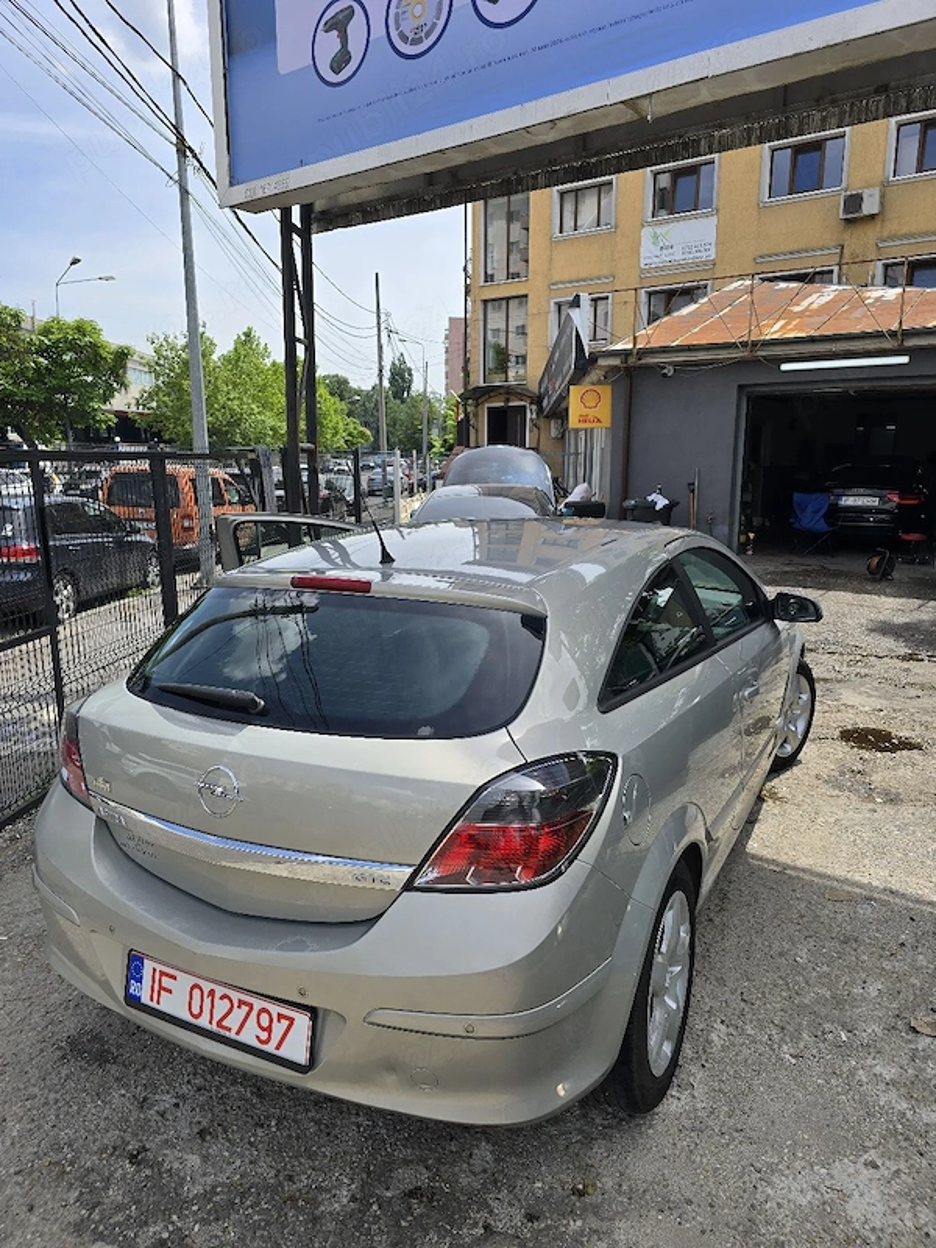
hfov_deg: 58.9
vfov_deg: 73.9
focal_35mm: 23
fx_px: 829
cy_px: 624
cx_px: 468
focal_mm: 6.3
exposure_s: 1/714
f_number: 1.7
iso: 12
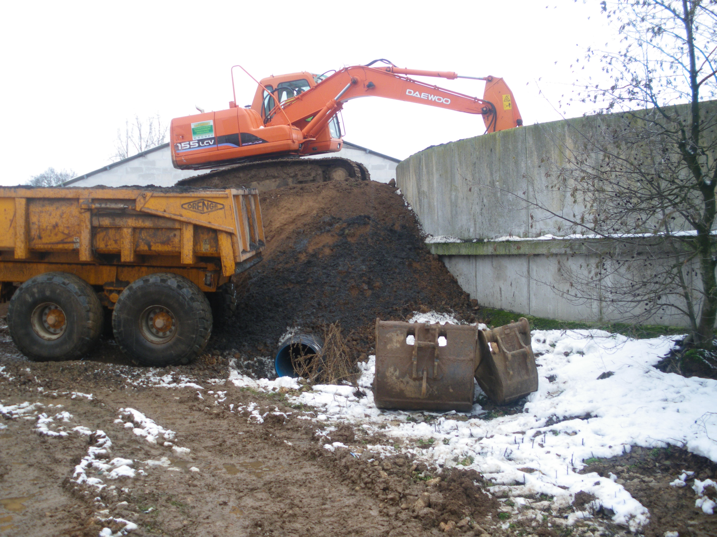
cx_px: 358
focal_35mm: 36
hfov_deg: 51.4
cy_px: 268
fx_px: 746
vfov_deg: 39.7
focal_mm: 6.3
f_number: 3.5
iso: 64
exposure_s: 1/50
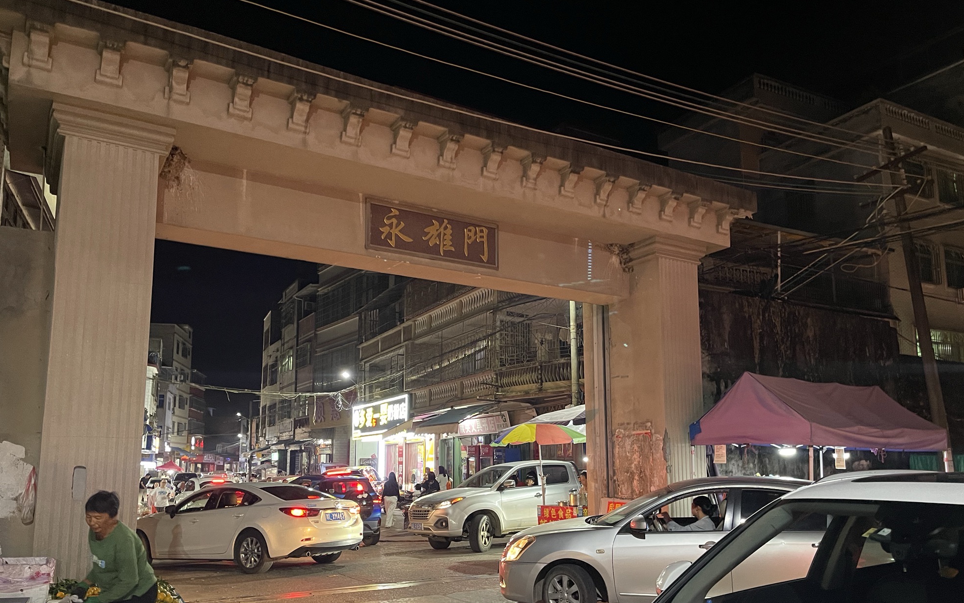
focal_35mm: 27
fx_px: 709
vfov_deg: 45.8
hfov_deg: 68.4
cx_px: 490
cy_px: 362
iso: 640
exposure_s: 1/34
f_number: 1.6
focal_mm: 5.1
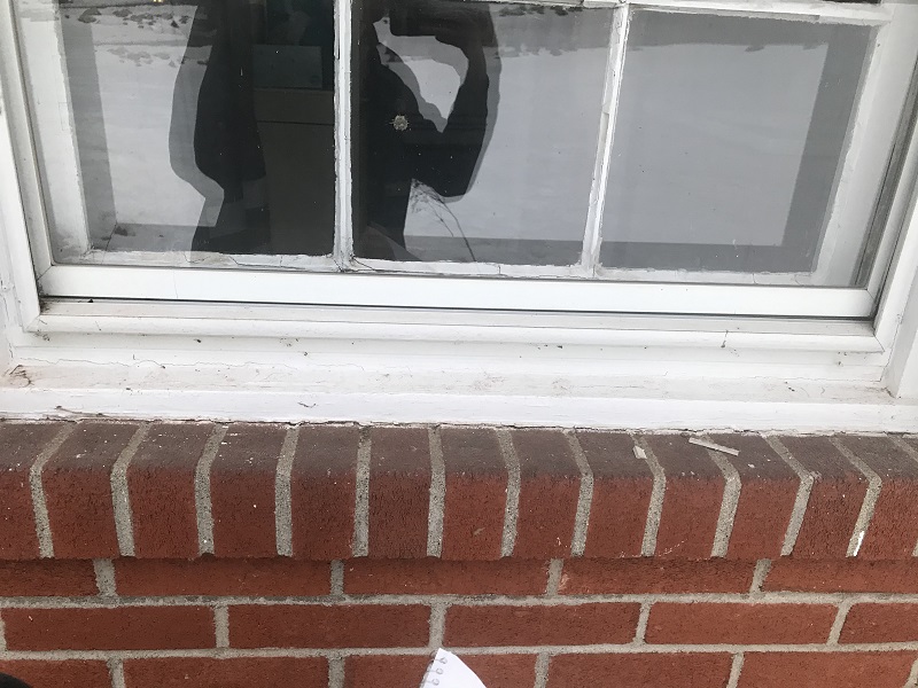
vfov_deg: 49.7
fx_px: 743
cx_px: 459
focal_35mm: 28
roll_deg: -1.8
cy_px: 344
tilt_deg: -22.9
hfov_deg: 63.4
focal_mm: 3.99
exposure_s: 1/40
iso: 25
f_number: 1.8
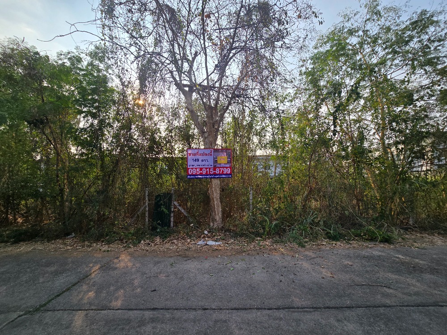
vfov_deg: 89.9
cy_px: 168
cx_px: 224
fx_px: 168
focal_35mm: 13
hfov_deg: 106.2
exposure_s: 1/1265
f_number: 2.2
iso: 50
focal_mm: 2.2
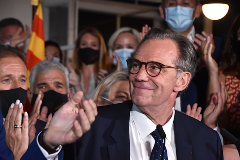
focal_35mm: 112
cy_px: 80
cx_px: 120
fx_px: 750
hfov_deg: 18.2
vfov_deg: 12.2
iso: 1600
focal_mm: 75
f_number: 5.3
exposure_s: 1/500
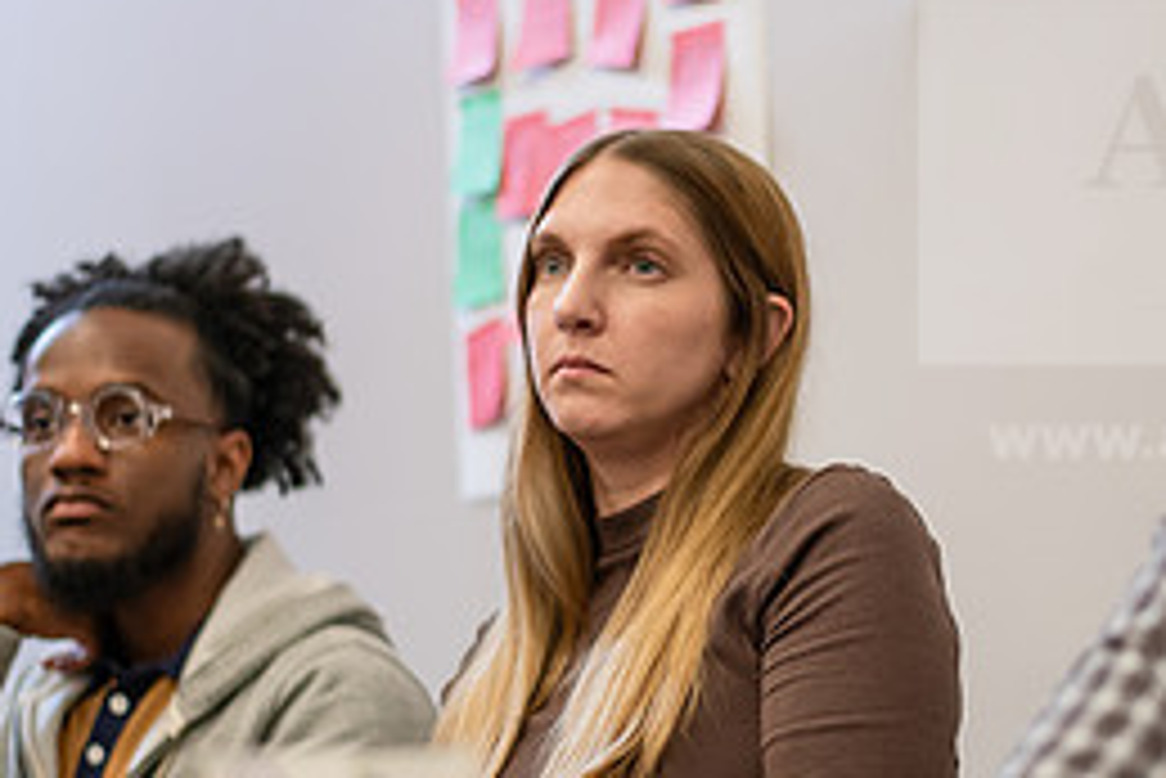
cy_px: 533
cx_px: 783
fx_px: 3629
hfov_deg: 18.2
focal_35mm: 112
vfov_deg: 12.2
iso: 400
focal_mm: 50
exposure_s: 1/200
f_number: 1.8
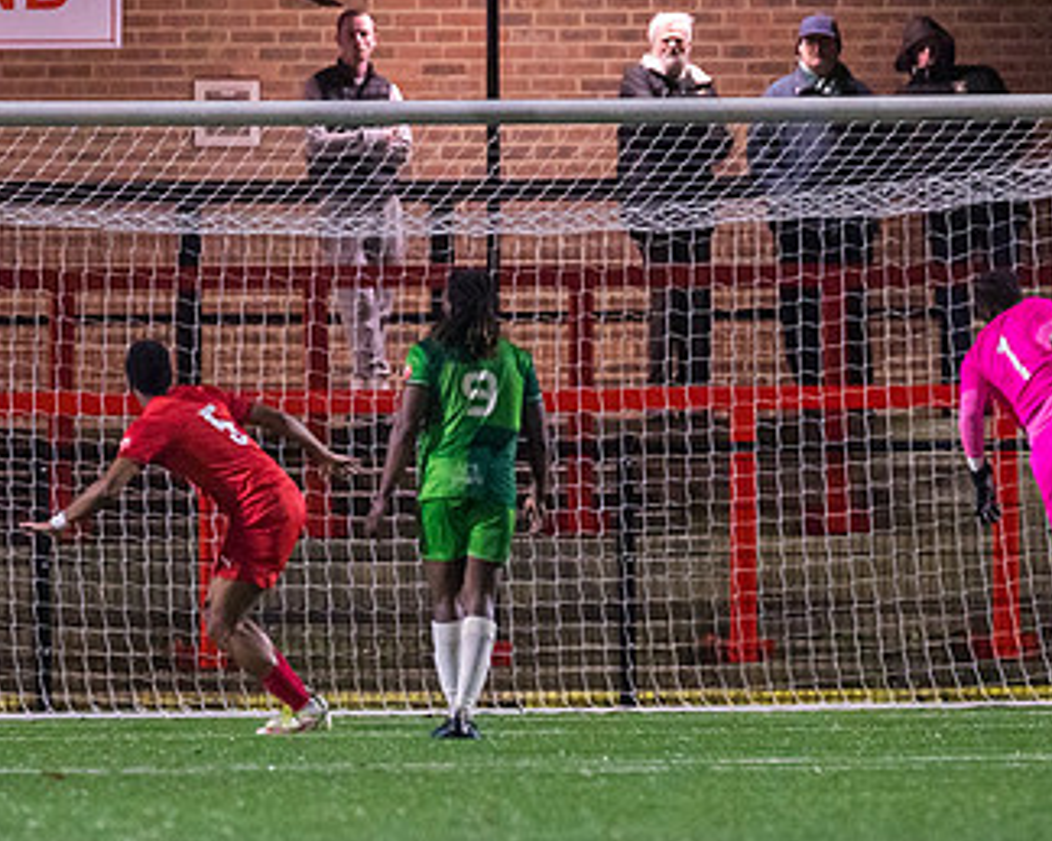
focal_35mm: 898
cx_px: 370
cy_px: 303
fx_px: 27951
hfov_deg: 2.2
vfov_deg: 1.7
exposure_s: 1/800
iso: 8000
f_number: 2.8
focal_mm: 300
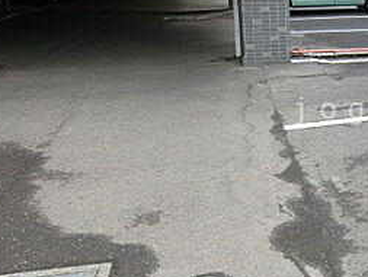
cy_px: 111
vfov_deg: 30.2
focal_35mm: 48
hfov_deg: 35.6
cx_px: 374
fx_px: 511
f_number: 6.9
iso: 200
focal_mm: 4.06
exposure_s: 1/100
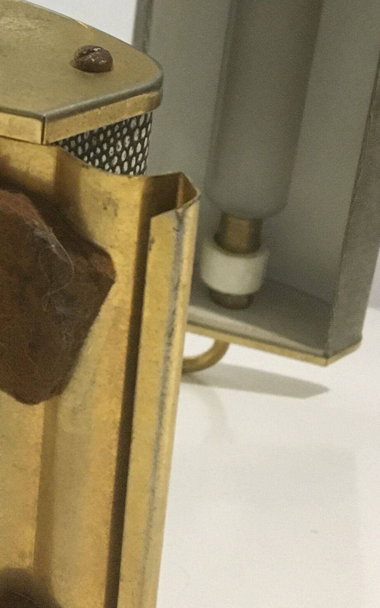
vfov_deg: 25.6
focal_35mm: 79
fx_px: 1309
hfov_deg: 16.1
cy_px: 103
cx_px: -27
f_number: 2.2
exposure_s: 1/25
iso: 200
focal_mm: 4.15
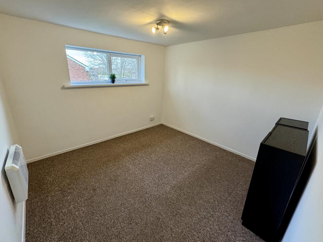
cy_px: 116
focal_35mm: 15
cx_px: 156
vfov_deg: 81.7
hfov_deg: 98.1
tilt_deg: -16.4
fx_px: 140
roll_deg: -1.3
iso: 250
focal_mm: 2.22
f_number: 2.2
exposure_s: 1/99
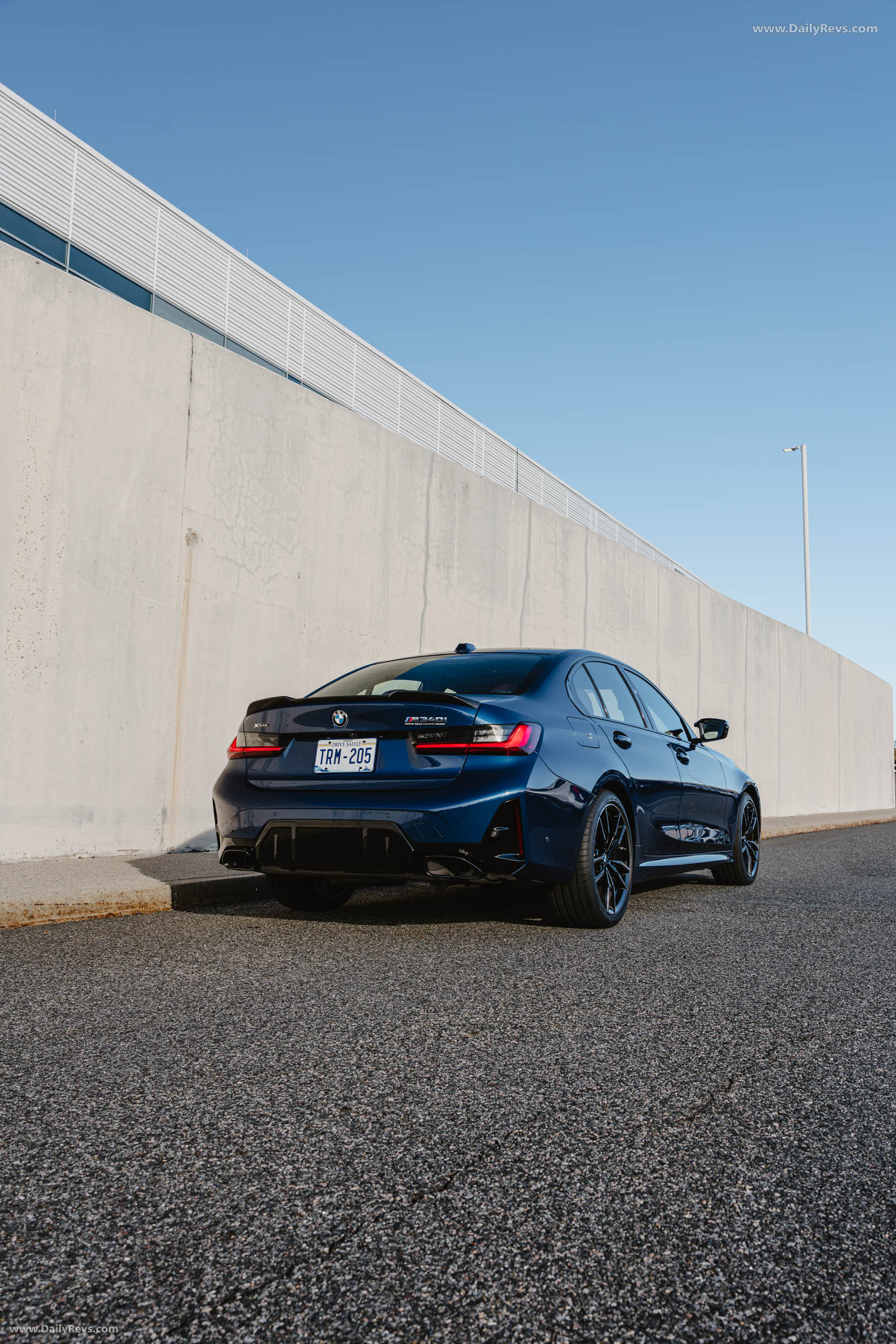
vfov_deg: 61.3
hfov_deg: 43.1
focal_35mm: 30
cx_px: 448
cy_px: 672
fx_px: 1135
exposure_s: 1/160
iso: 200
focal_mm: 30.4
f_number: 7.1
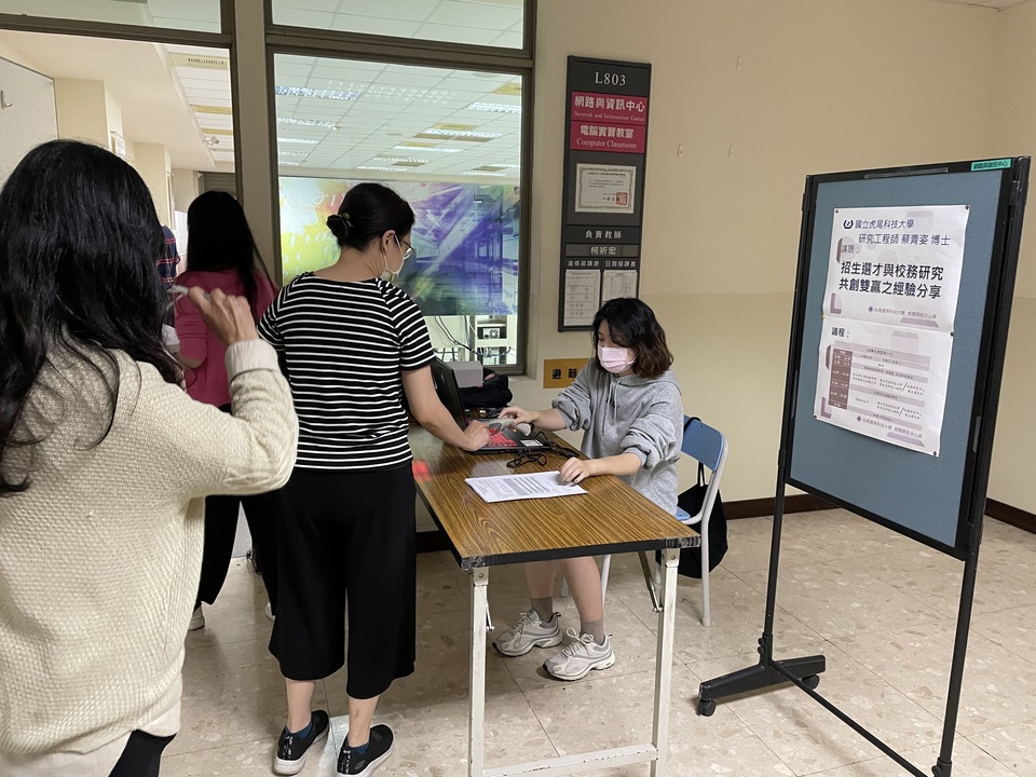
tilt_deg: -9.8
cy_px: 388
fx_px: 778
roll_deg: -0.7
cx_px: 518
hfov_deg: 67.3
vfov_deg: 53.1
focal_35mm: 26
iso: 320
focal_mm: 4.2
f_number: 1.6
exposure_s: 1/60
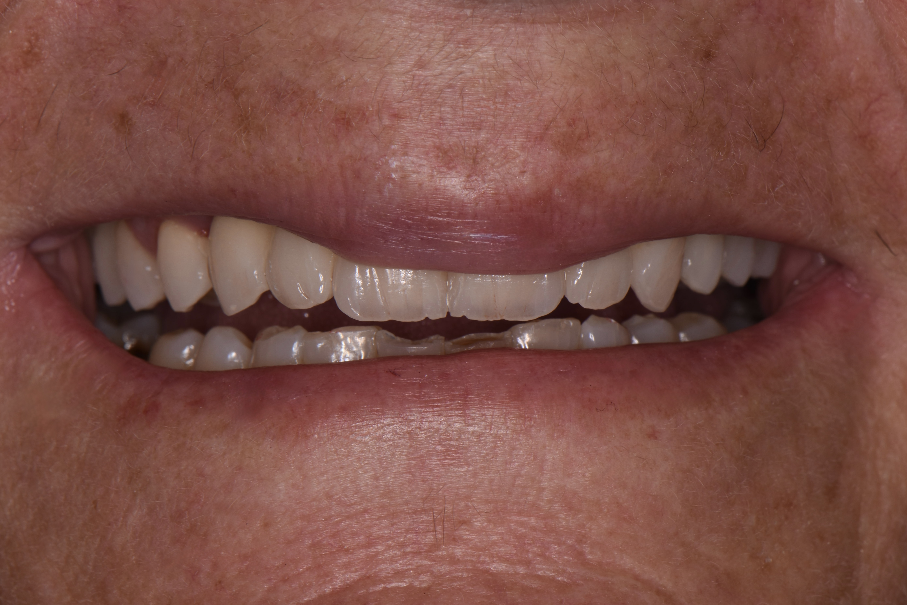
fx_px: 3212
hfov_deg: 16.1
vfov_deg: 10.8
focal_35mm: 128
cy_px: 302
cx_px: 454
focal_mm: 85
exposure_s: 1/200
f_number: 20
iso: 100
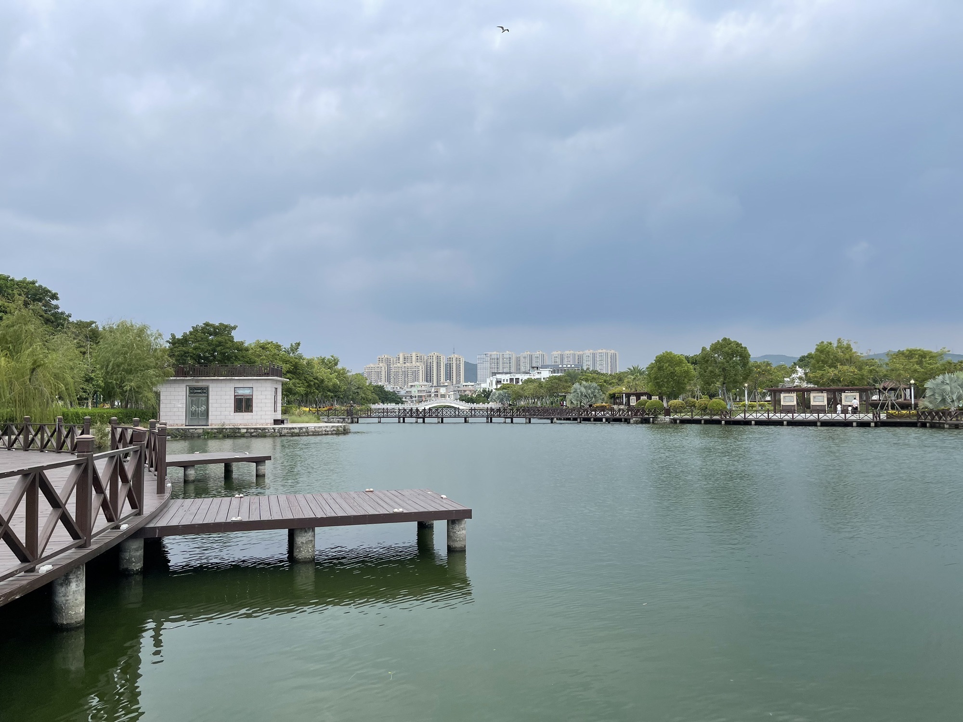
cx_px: 482
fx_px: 723
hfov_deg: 67.3
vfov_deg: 53.1
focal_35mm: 26
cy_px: 361
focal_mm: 5.1
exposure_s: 1/1475
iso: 32
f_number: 1.6
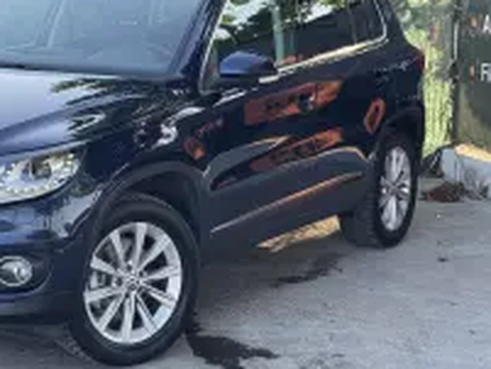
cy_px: 120
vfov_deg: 17.1
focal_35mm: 86
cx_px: 83
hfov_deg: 22.4
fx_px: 1221
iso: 64
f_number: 1.78
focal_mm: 6.76
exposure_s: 1/377
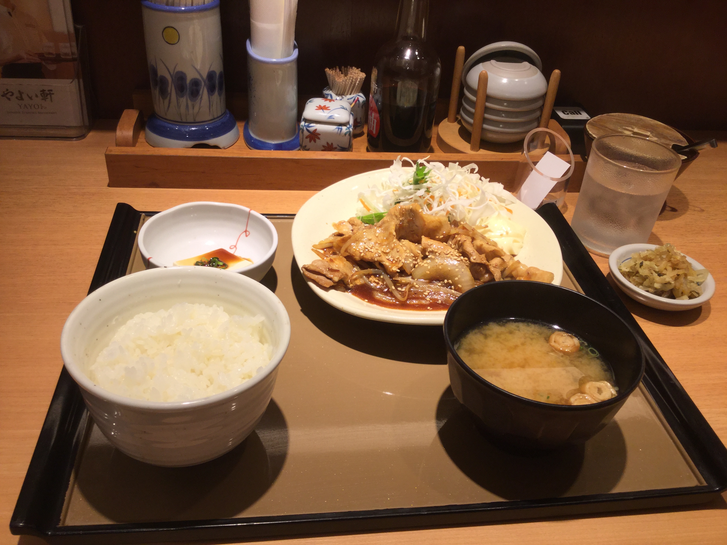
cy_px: 272
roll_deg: -4.8
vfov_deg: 45.4
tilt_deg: -37.1
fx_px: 651
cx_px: 364
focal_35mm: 31
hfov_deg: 58.4
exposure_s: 1/60
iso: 25
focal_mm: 3.3
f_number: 2.4
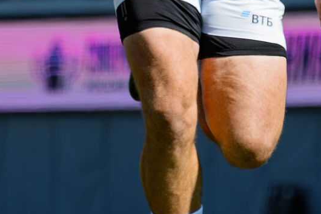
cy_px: -304
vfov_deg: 1.2
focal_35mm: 1182
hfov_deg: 1.7
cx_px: 10
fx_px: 10536
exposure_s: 1/1600
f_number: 4
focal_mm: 150
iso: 100
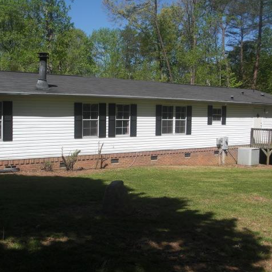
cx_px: 123
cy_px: 135
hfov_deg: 39.1
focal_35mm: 43
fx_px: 382
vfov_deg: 39.2
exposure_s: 1/125
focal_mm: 6.3
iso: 50
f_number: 7.9
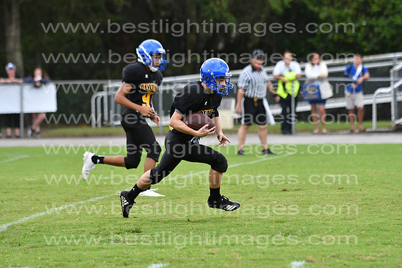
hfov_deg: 9.8
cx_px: 201
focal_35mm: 210
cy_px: 134
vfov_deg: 6.5
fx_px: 2345
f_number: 3.5
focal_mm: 140
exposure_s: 1/2000
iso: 800
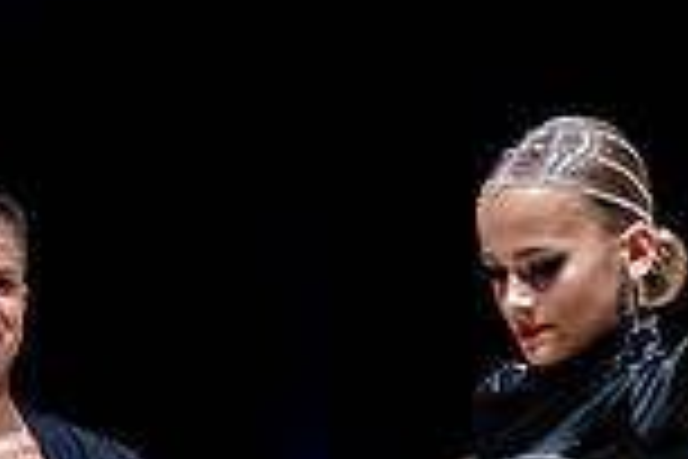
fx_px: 2599
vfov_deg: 9.7
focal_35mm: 136
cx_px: 162
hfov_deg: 15.0
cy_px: 771
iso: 3200
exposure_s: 1/400
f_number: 2.8
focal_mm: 35
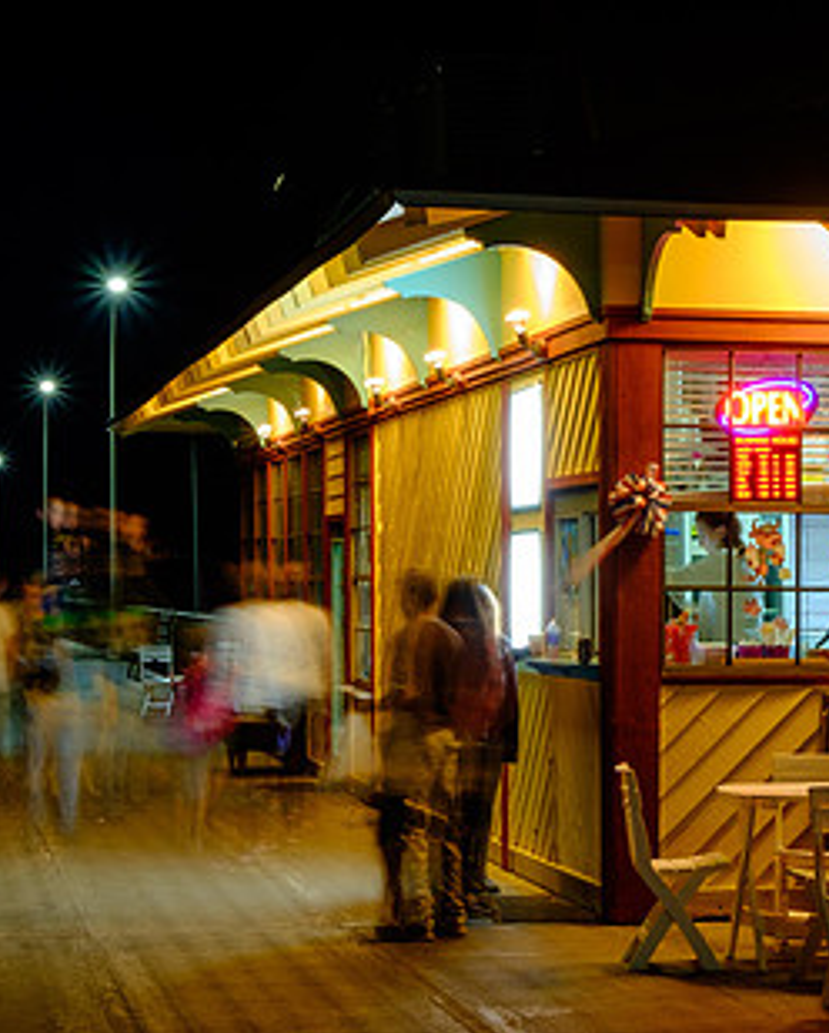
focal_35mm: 95
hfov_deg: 16.2
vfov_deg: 20.1
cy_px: 563
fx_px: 2908
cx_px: 588
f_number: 16
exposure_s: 6.5
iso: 200
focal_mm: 35.8
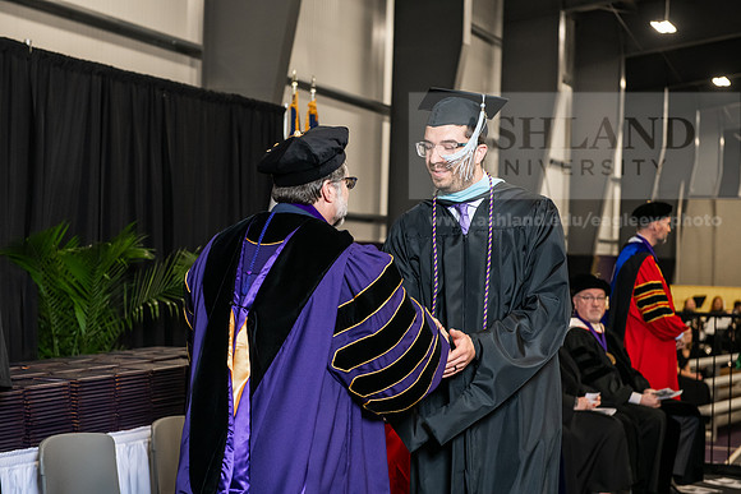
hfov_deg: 28.8
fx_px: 1441
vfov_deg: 19.5
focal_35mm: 70
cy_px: 247
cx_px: 370
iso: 2000
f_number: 5
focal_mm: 70
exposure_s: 1/200
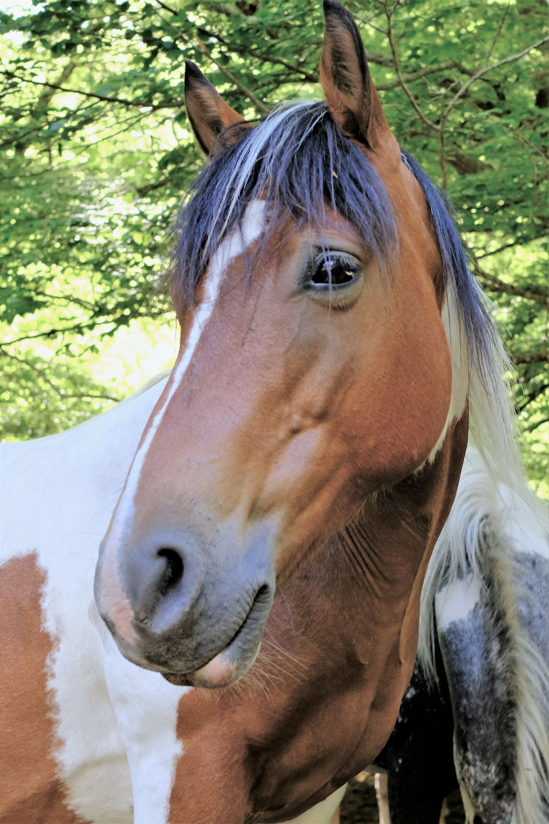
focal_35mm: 35
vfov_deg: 54.4
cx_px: 274
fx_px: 801
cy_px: 412
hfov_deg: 37.9
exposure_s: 1/125
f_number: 4
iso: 800
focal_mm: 23
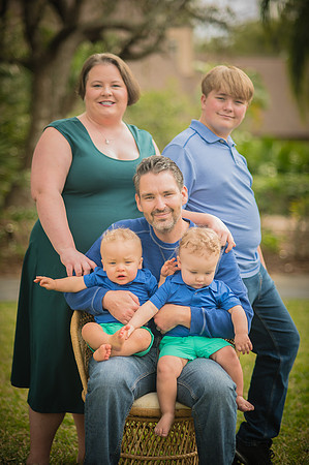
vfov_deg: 23.9
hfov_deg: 16.0
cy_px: 232
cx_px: 154
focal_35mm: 85
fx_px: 1097
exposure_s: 1/250
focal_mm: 85
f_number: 2
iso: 160
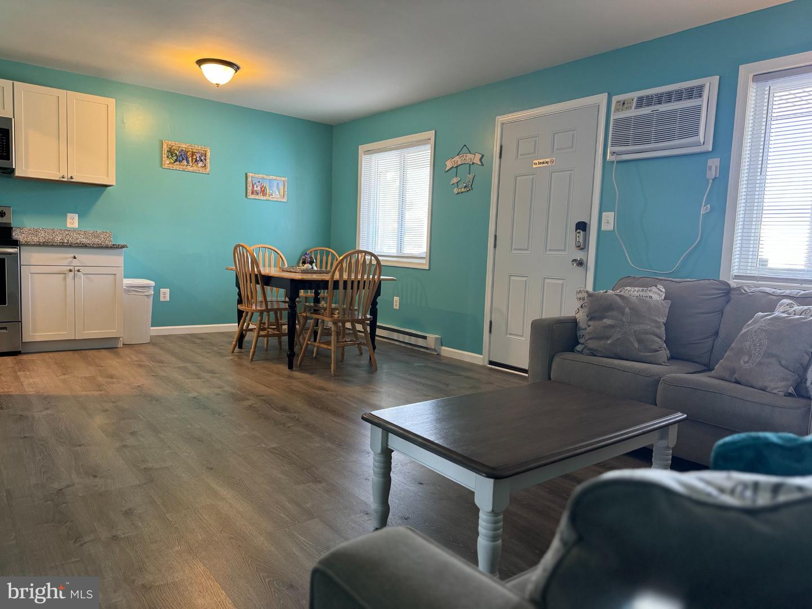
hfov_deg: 71.6
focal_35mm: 24
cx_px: 406
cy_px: 304
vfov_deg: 56.8
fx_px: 563
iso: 320
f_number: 1.78
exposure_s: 1/60
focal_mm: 6.76
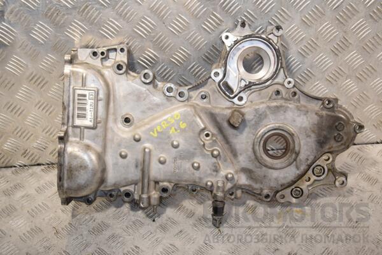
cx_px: 191
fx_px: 446
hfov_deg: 46.4
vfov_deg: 31.9
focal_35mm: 42
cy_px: 128
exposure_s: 1/200
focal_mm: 28
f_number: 5
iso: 800
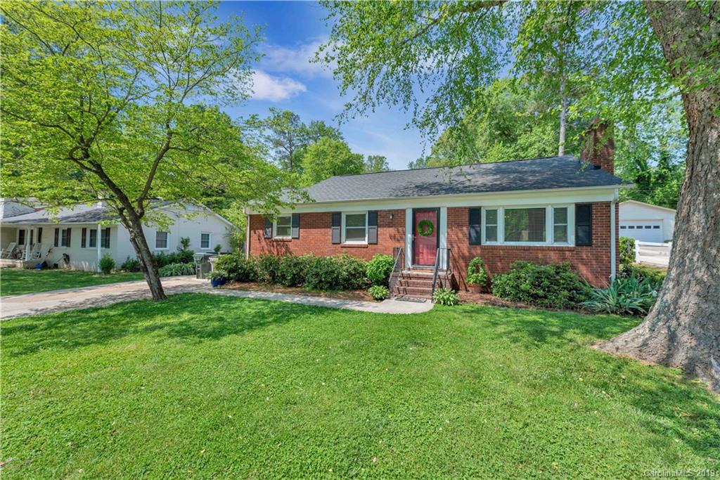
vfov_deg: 81.2
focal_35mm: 14
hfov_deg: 104.2
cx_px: 360
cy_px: 240
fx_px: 280
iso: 110
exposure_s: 1/200
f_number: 8
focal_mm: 14
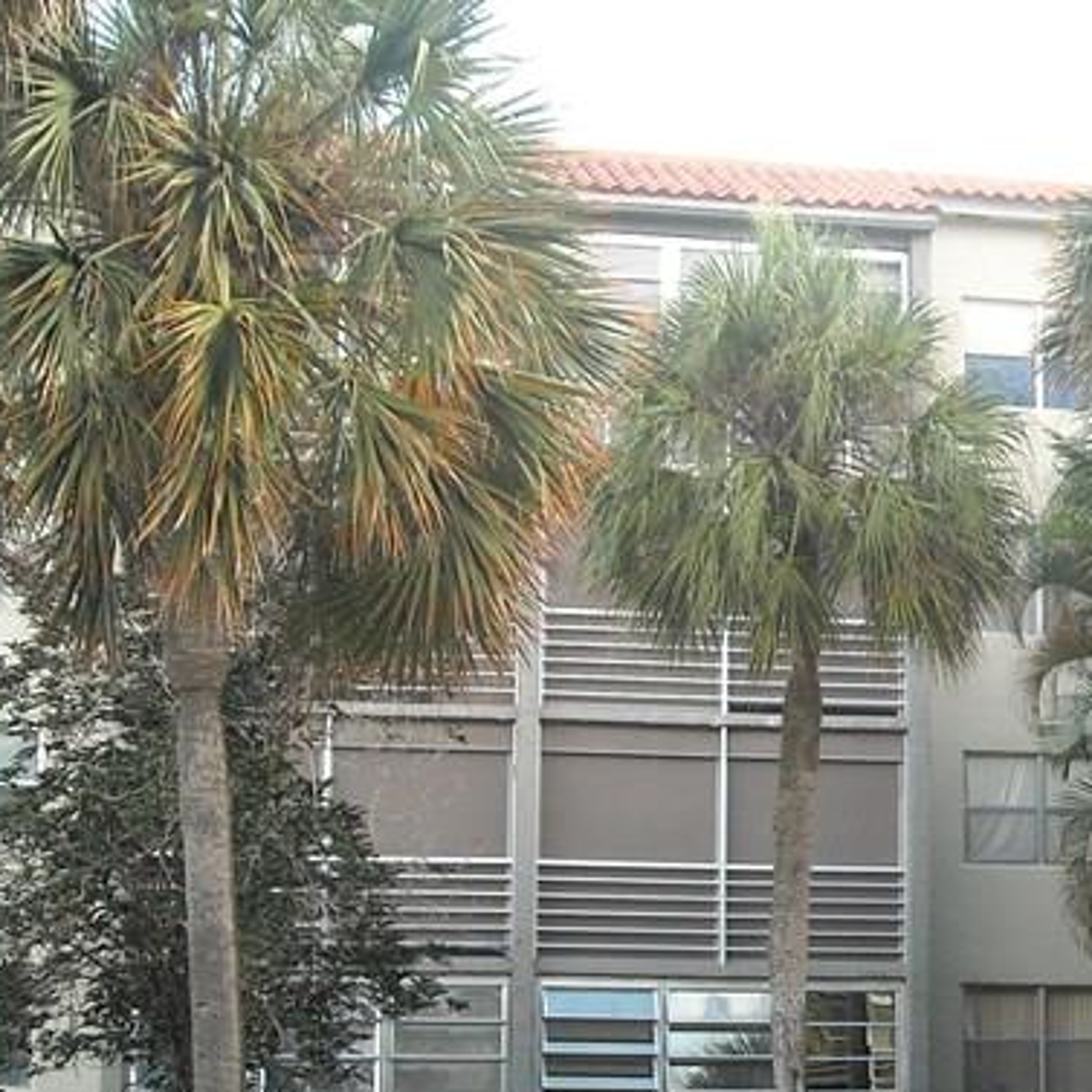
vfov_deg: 20.6
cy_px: 649
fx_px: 2998
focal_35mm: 84
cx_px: 936
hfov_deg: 20.3
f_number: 2.8
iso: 124
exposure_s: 1/250
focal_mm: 5.7
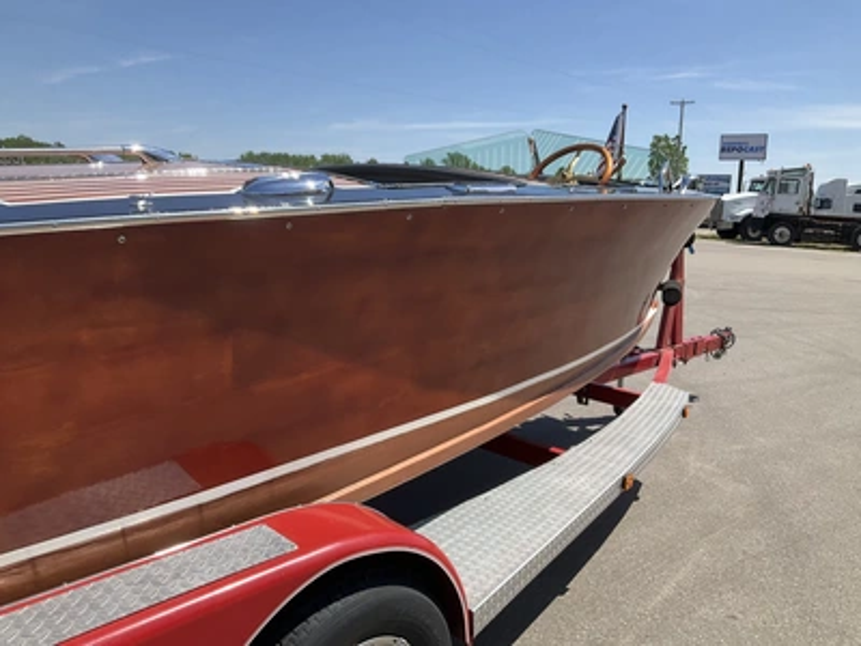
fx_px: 721
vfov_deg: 48.2
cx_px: 430
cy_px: 323
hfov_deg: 61.7
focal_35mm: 29
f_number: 1.8
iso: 25
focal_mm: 3
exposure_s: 1/1848
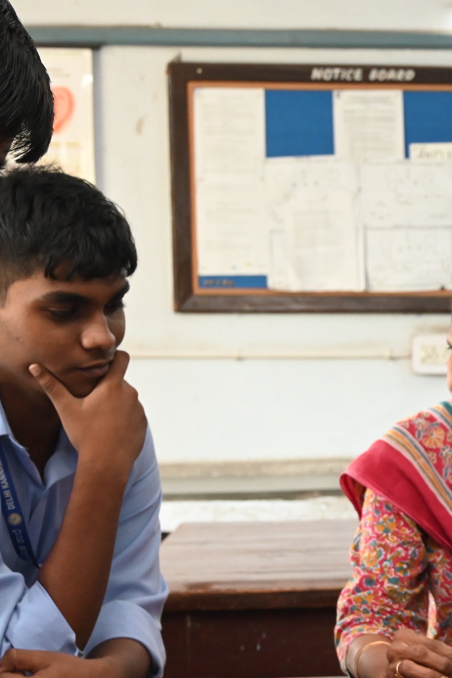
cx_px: 545
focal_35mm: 84
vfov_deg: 24.1
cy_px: 460
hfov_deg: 15.6
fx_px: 1582
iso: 4000
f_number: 5.6
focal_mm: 38
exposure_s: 1/160
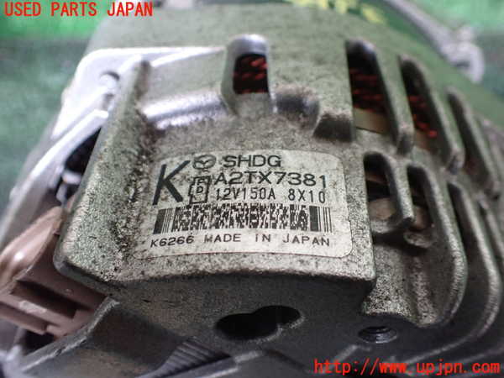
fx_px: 437
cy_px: 189
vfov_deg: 46.8
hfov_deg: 60.0
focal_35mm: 30
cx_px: 252
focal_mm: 5.4
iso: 800
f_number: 2.3
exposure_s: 1/50
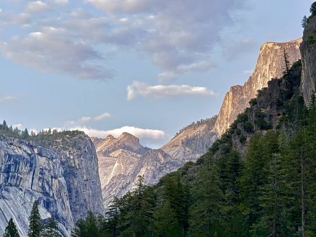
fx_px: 1095
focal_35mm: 120
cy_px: 118
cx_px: 158
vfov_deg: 12.3
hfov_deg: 16.4
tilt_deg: +11.7
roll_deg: -0.5
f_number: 2.8
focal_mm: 15.66
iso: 2000
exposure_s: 1/7
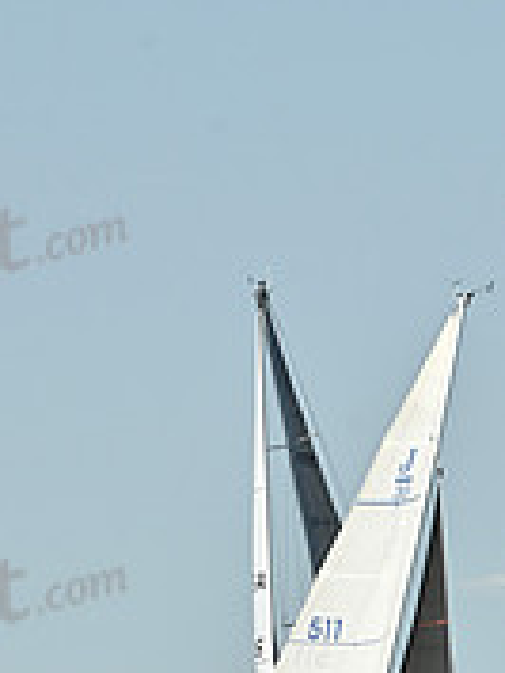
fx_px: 12220
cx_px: 325
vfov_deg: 3.1
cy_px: 779
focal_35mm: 629
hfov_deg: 2.4
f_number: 10
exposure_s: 1/1000
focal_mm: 200
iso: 320
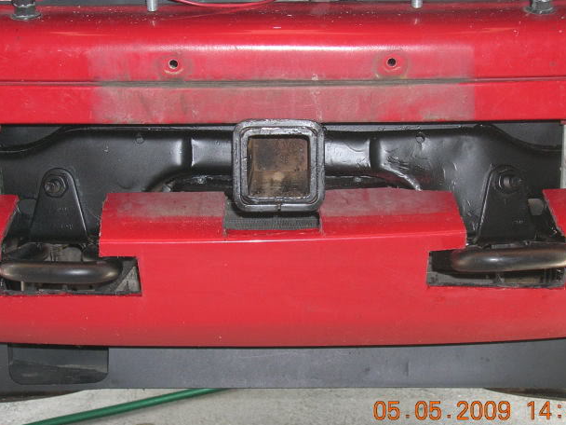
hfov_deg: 27.4
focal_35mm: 71
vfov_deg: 20.7
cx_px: 266
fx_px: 1161
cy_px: 189
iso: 63
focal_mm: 9
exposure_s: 1/60.1
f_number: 3.4
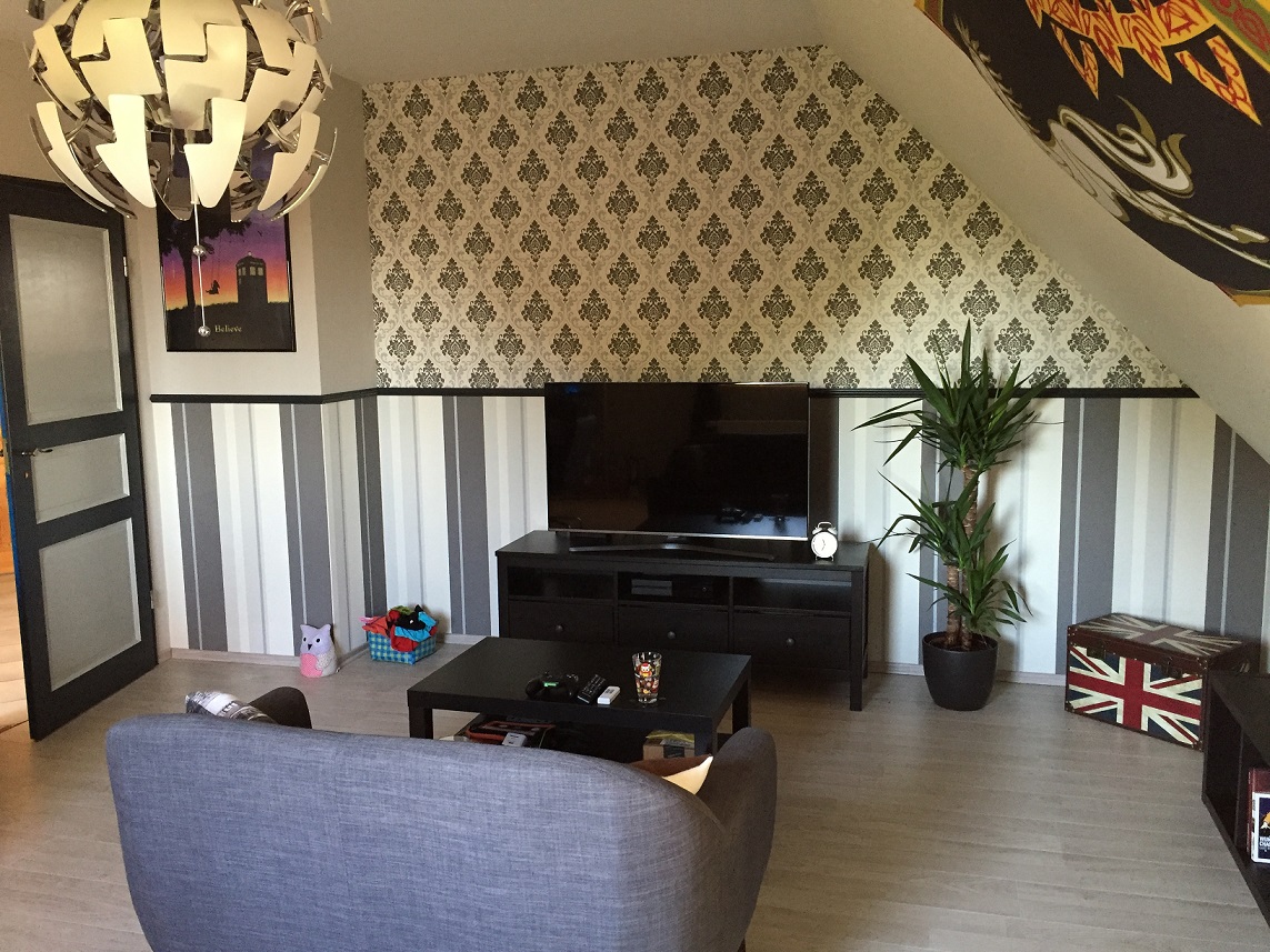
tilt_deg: -7.7
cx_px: 635
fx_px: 1064
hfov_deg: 61.7
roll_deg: +1.2
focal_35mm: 29
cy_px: 476
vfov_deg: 48.2
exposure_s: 1/33
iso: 250
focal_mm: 4.15
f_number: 2.2
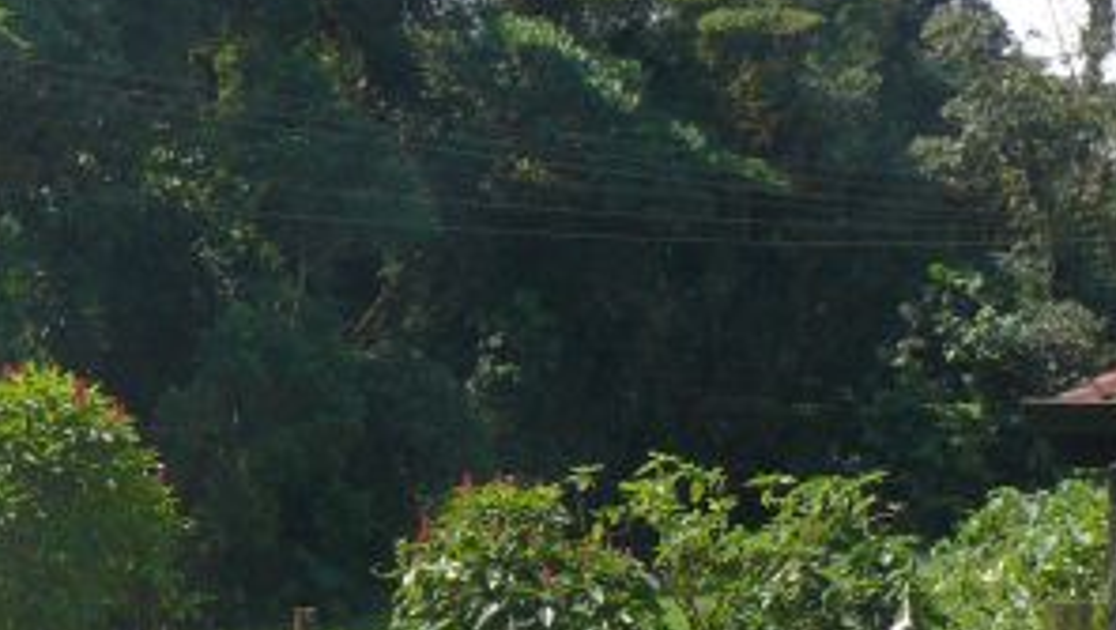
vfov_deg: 11.3
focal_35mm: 106
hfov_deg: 18.9
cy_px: 649
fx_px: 3139
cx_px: -264
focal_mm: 6
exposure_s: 1/320
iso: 100
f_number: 5.6
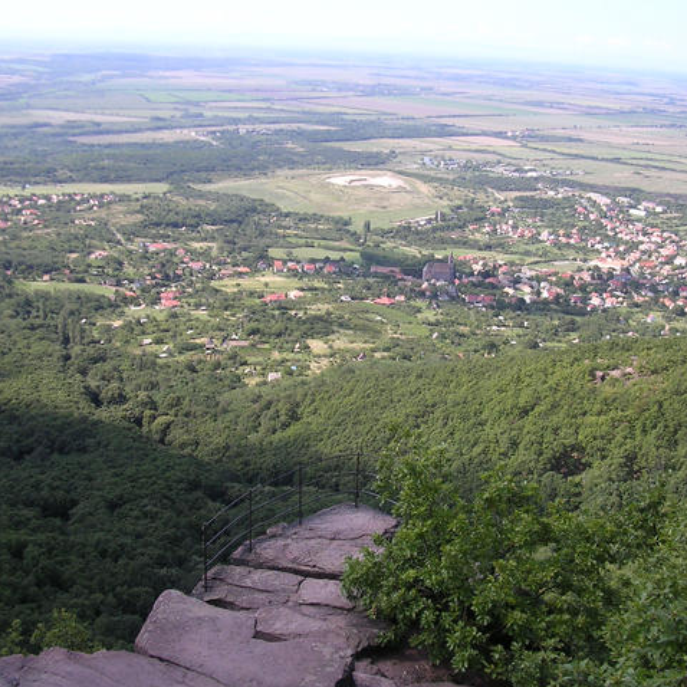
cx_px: 366
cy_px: 344
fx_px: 1010
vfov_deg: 37.6
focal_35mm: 45
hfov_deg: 37.5
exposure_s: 1/445
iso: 100
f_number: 2.8
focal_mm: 5.8
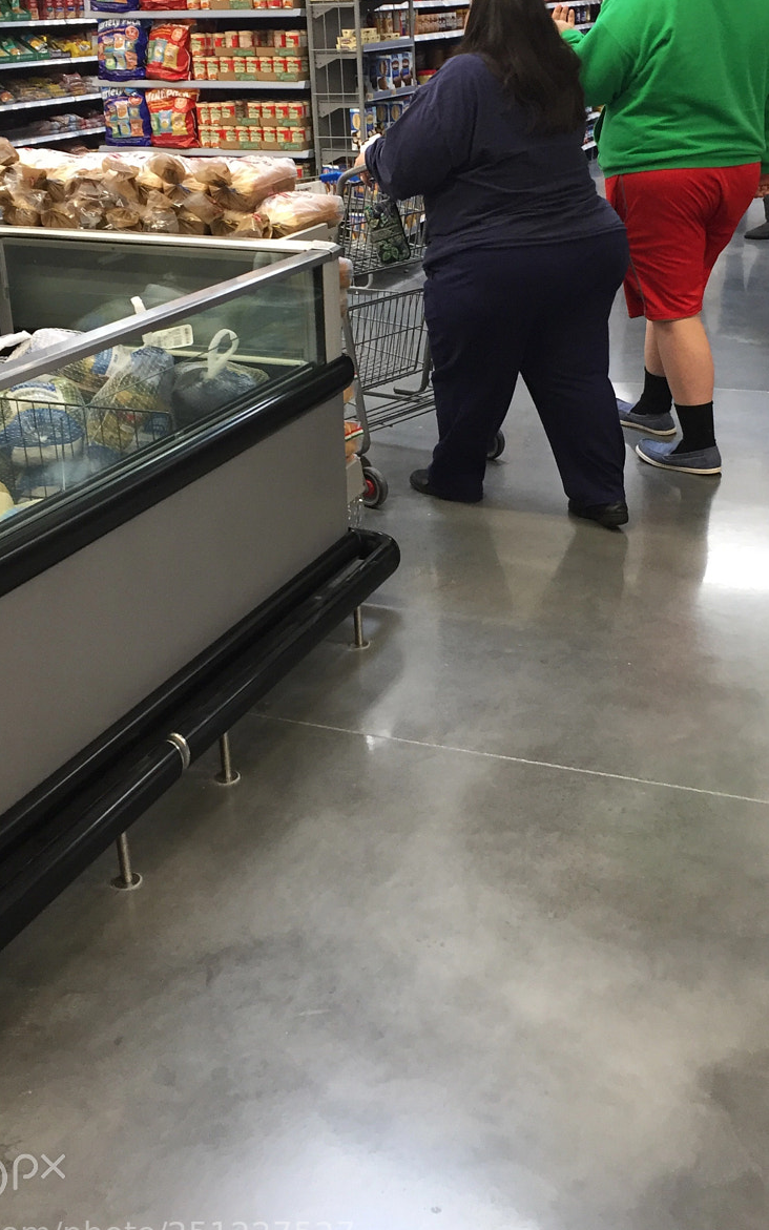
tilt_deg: -17.6
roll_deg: +2.9
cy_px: 476
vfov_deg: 46.8
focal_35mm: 42
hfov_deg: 30.5
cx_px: 435
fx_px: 1408
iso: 40
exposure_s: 1/30
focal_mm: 4.15
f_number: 2.2
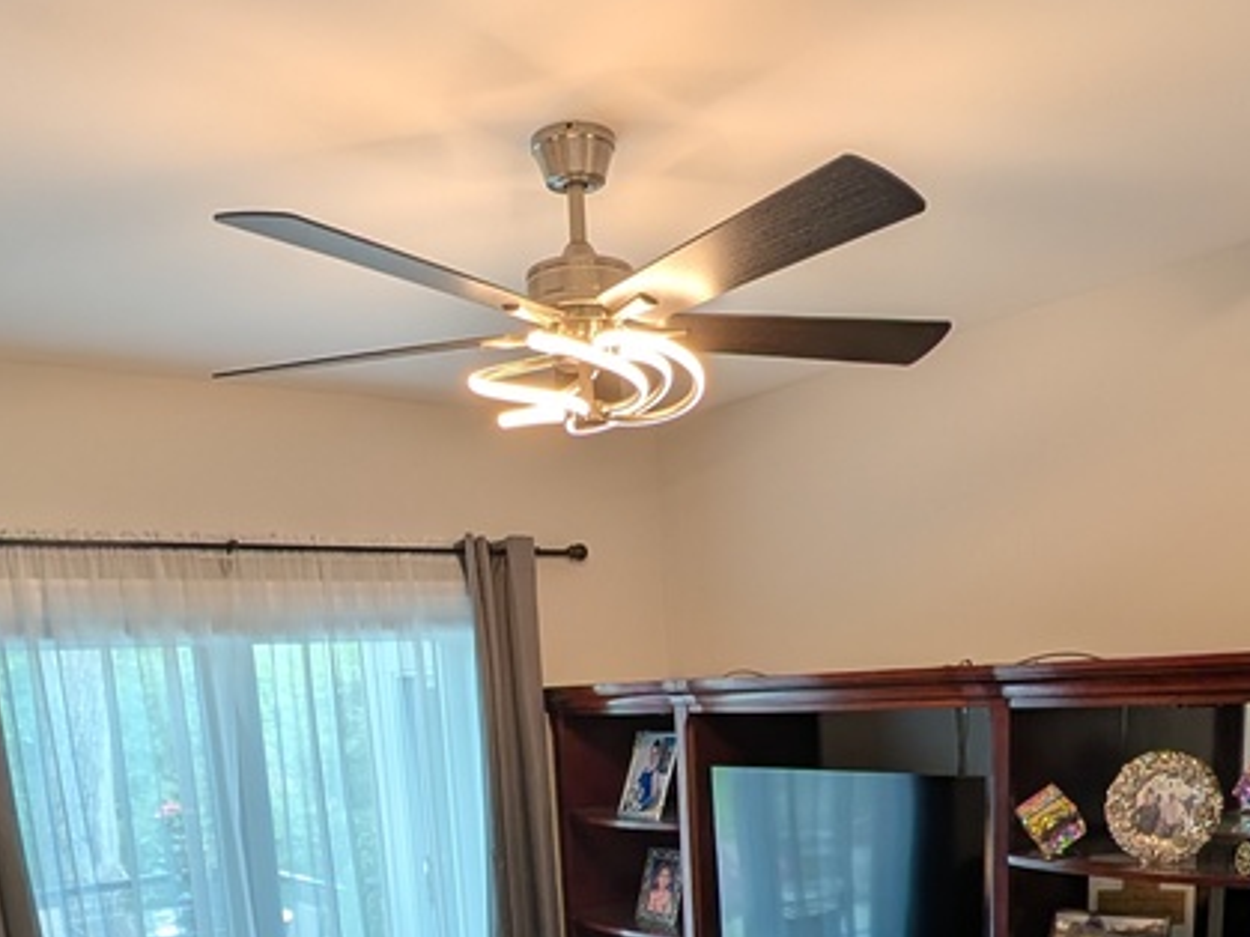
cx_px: 652
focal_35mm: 31
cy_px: 928
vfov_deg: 40.1
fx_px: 1119
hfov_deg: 58.3
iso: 85
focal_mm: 2.02
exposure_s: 1/71.8
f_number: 1.7
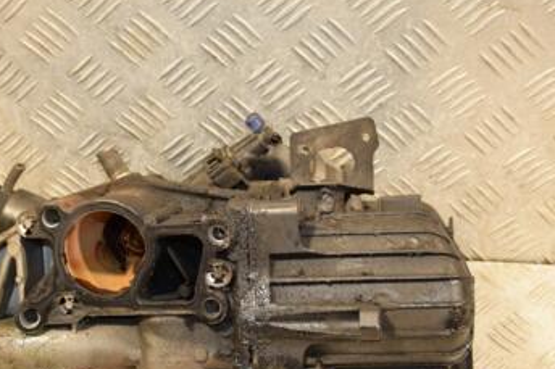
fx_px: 1048
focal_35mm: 68
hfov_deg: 29.5
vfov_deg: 19.9
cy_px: 250
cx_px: 200
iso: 800
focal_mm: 26
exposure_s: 1/200
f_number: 5
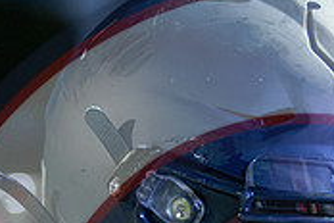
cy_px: 322
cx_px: 299
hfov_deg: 8.8
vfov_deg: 5.8
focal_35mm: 233
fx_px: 2162
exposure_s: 1/1000
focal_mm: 70
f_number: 2.8
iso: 12800
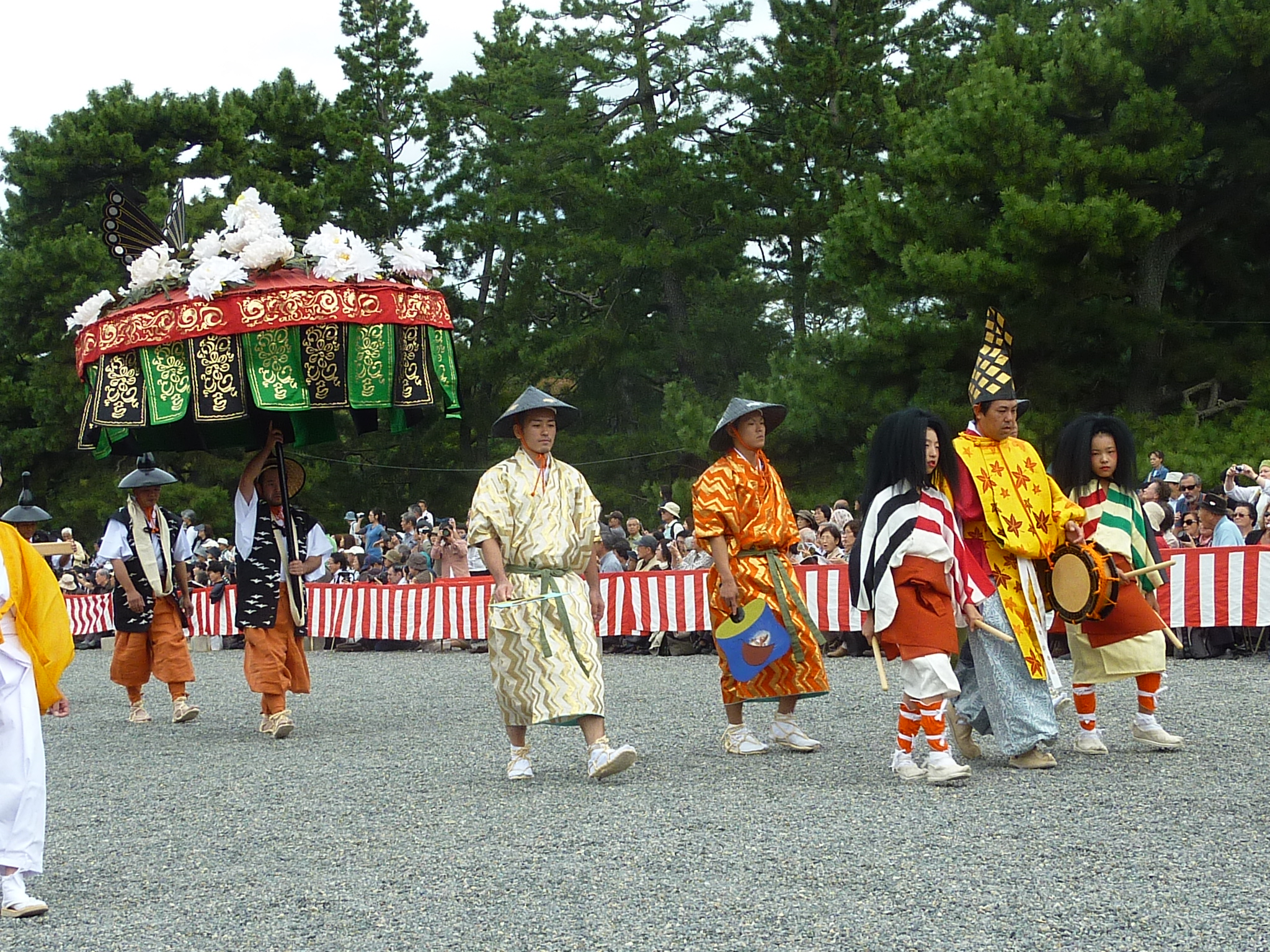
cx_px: 635
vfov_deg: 23.3
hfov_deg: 30.7
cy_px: 476
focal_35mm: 63
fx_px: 2311
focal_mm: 5.7
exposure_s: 1/250
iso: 80
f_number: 4
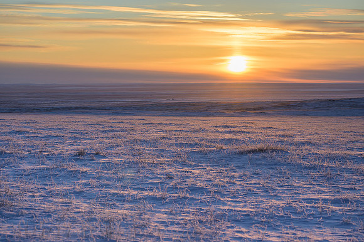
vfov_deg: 13.7
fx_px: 1010
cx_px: 182
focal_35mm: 100
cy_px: 121
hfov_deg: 20.4
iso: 125
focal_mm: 100
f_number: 7.1
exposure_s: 1/640
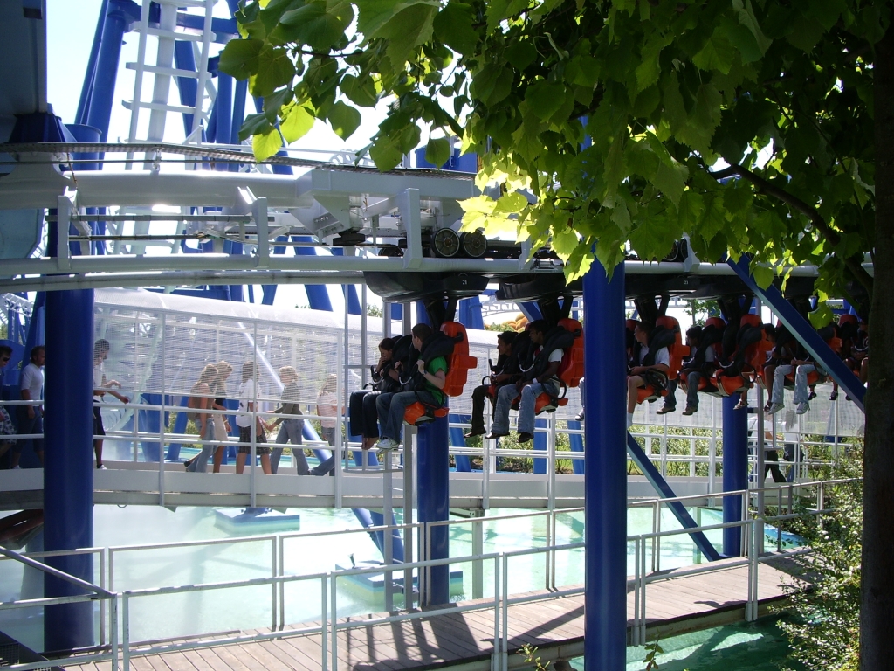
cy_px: 336
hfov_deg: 52.6
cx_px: 447
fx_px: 904
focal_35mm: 35
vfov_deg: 40.7
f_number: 4.3
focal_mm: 5.8
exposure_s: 1/200
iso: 50
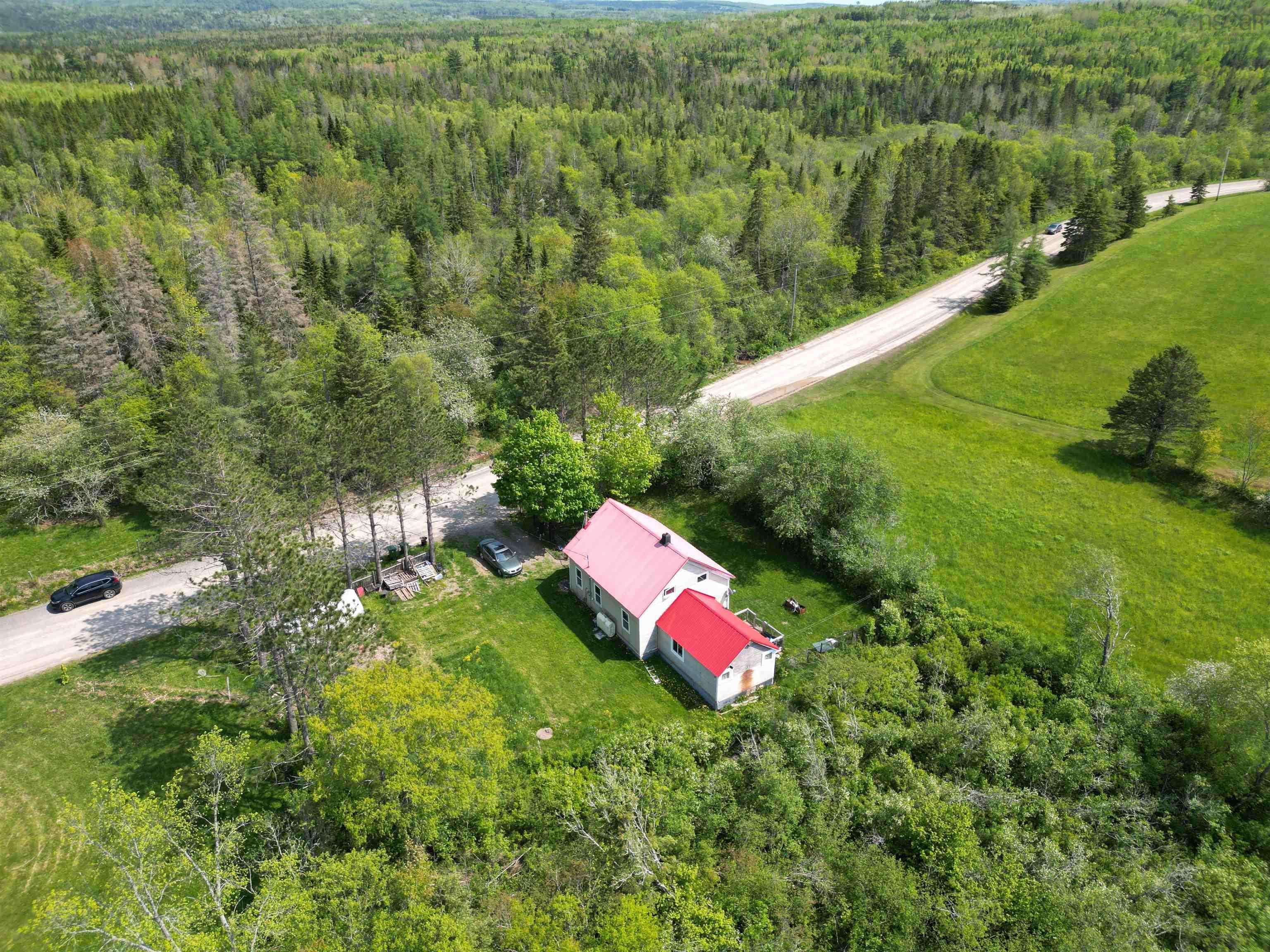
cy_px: 476
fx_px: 881
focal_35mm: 24
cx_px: 635
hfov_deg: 71.6
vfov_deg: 56.8
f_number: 1.7
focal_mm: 6.72
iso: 100
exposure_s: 1/1500
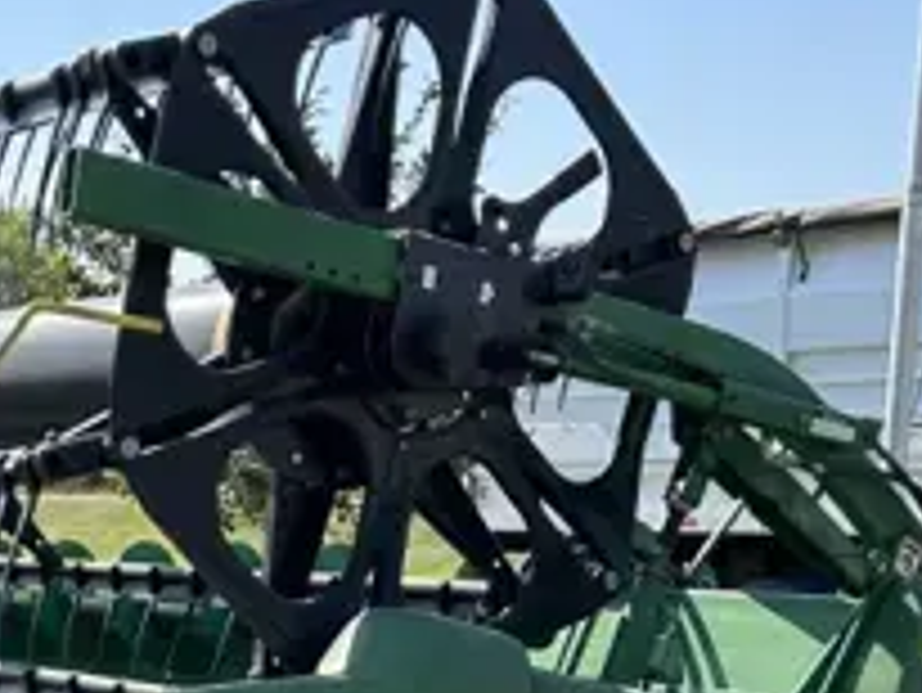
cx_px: 126
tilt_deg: -11.0
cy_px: 855
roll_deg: +0.3
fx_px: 2159
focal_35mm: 81
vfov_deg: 17.3
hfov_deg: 23.6
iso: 50
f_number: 1.5
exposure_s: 1/1698
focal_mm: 5.7
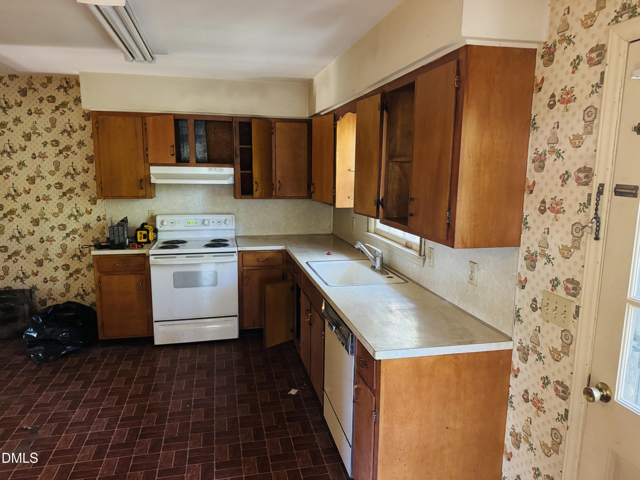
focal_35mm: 24
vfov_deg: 56.8
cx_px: 320
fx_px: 444
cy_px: 240
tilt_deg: -10.0
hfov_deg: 71.6
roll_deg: -0.1
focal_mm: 6.76
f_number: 1.78
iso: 1000
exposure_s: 1/36
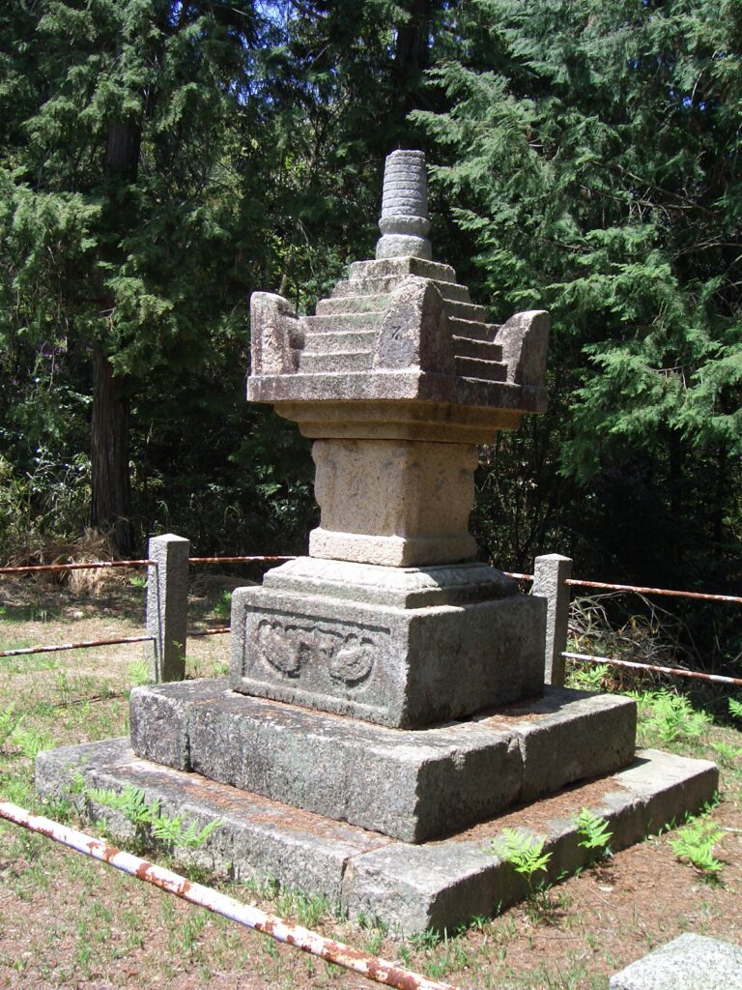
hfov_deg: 36.8
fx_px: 1115
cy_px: 495
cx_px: 371
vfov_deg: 47.9
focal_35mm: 39
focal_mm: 8
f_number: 4.8
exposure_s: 1/160
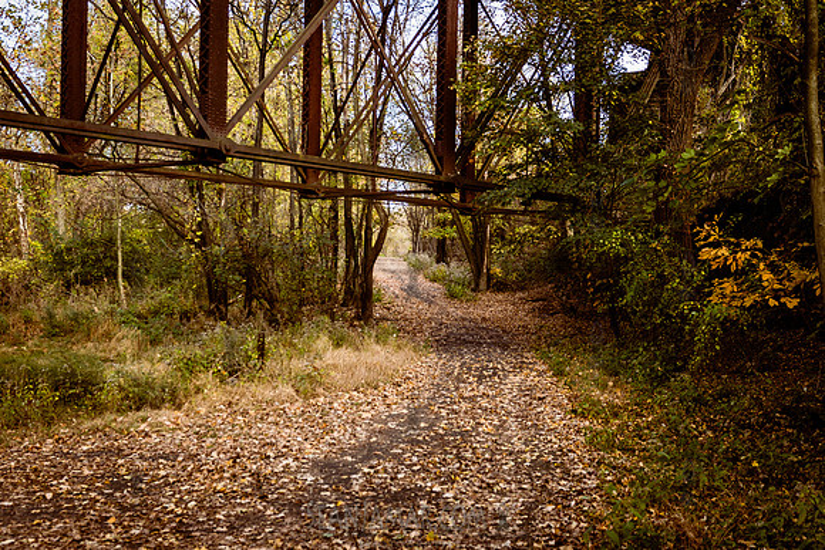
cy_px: 275
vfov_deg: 30.9
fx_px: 997
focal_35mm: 44
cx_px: 412
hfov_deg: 45.0
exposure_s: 1/200
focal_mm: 29
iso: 200
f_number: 3.5
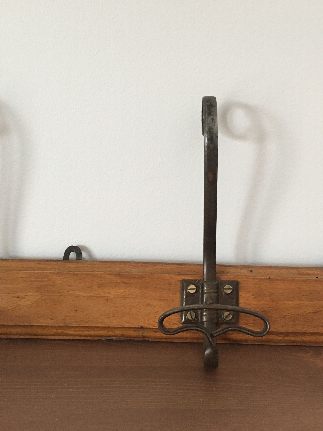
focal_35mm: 39
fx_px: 485
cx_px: 213
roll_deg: -1.3
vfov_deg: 47.9
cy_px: 214
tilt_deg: -9.0
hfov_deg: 36.5
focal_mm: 4.15
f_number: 2.2
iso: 160
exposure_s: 1/33
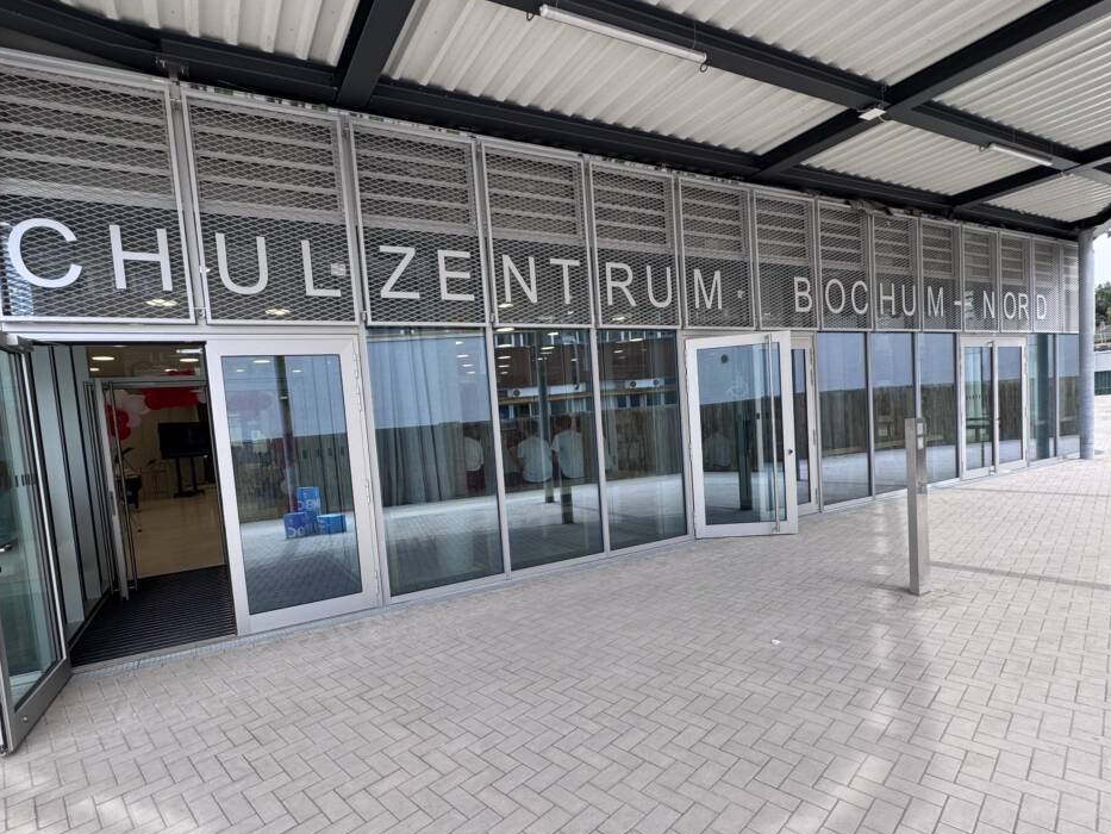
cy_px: 469
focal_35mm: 18
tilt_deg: -4.0
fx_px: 578
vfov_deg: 71.3
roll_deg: +4.6
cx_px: 494
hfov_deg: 87.4
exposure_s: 1/297
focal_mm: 2.22
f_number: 2.2
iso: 40
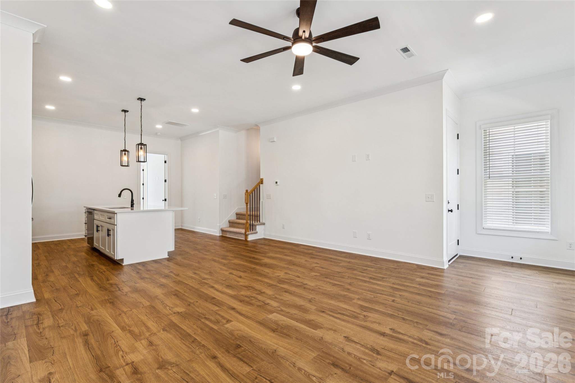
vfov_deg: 71.7
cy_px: 192
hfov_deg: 94.6
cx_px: 288
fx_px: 265
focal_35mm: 17
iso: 100
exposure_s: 1/6
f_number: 9
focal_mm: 16.6
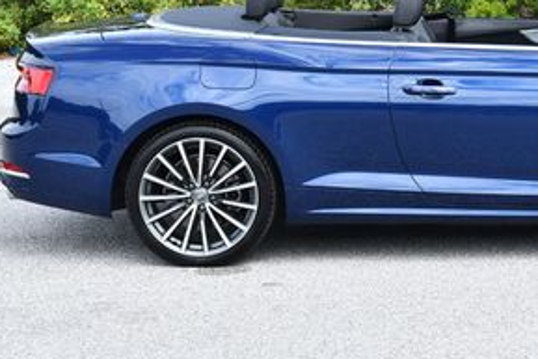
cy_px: 24
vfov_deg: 11.0
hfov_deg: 16.3
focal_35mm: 124
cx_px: 497
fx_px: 1854
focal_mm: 28
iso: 200
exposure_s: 1/250
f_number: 6.3
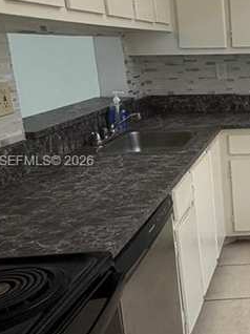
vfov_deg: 40.5
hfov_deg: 25.6
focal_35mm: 47
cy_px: 162
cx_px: 341
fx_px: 453
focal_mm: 2.22
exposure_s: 1/120
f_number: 2.2
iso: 125
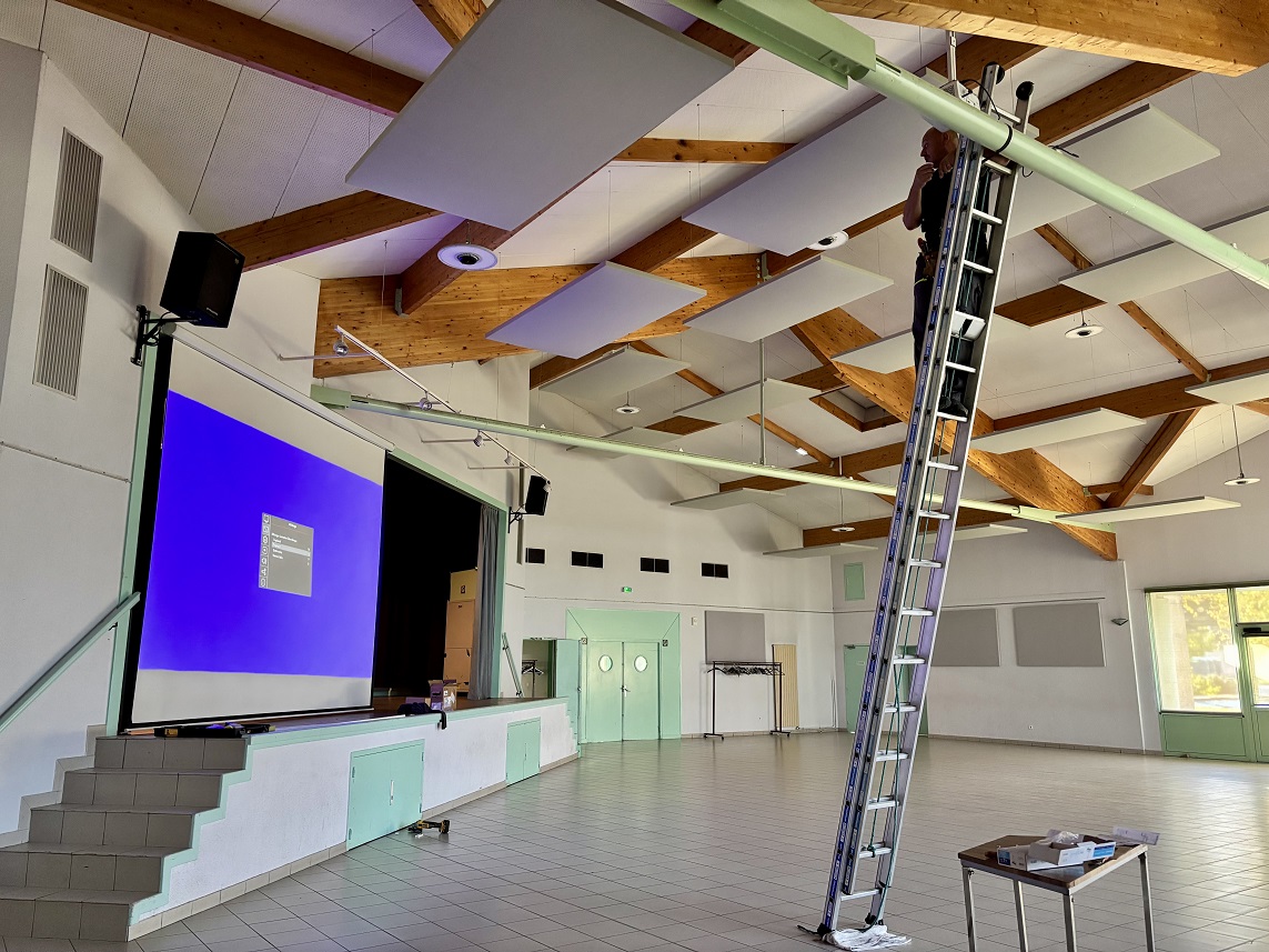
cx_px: 634
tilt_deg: +10.6
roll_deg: -0.5
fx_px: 953
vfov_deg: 53.1
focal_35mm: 26
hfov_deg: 67.3
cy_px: 476
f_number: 1.6
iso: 400
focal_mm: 5.96
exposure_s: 1/40
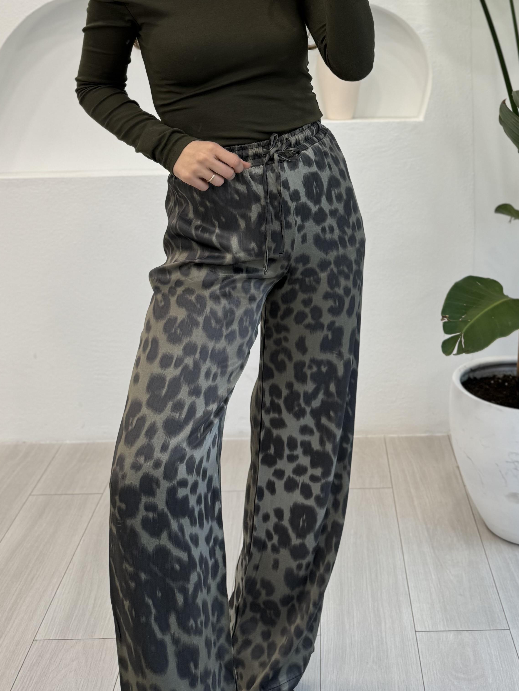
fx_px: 899
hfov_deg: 31.9
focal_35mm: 45
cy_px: 48
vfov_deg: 38.7
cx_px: 345
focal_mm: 6.76
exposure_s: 1/100
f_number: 1.78
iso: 64
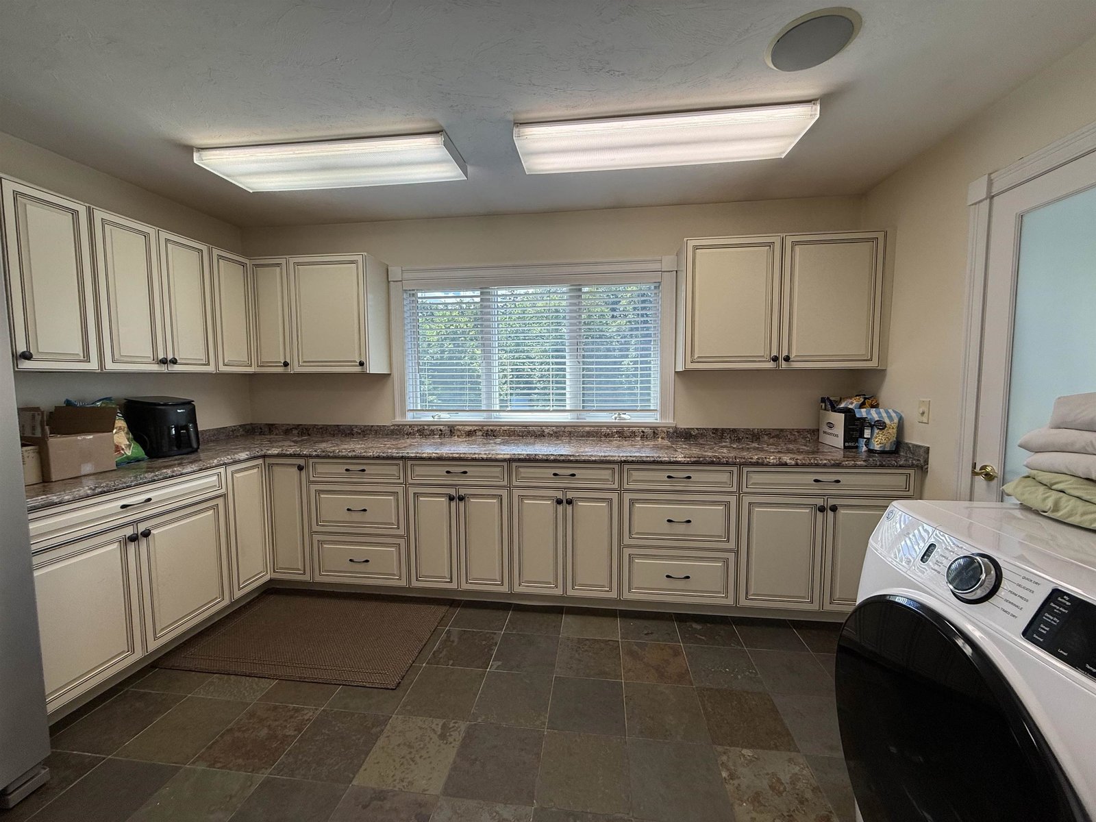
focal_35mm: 14
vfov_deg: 85.7
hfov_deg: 102.1
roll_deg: +0.4
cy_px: 411
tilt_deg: -4.3
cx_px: 548
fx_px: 443
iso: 64
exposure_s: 1/166
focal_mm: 2.22
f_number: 2.2
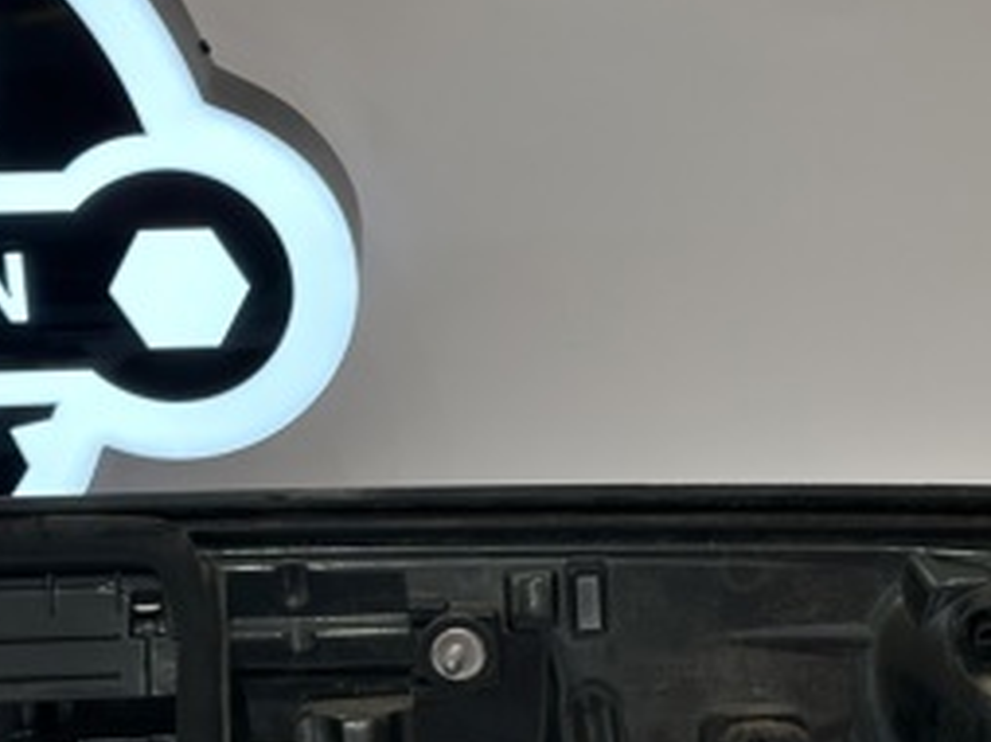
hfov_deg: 16.2
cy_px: 662
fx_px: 3461
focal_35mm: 121
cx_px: 687
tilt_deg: -20.0
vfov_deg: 12.1
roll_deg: +2.3
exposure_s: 1/112
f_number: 1.78
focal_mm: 6.86
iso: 80
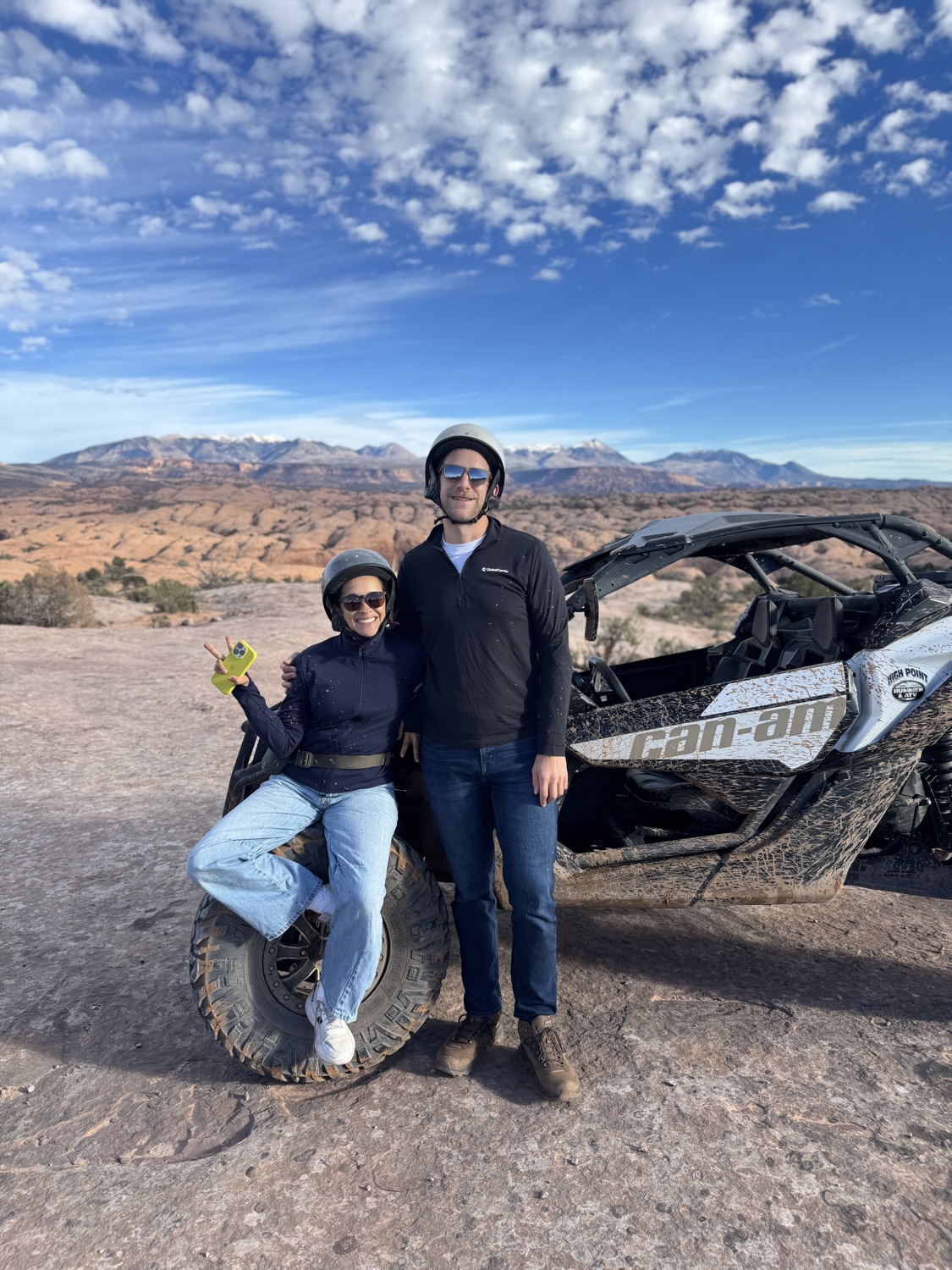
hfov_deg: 56.8
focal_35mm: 24
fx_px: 880
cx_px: 476
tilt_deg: -8.3
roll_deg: +1.3
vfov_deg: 71.6
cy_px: 635
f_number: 1.78
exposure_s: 1/1560
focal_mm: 6.76
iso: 80
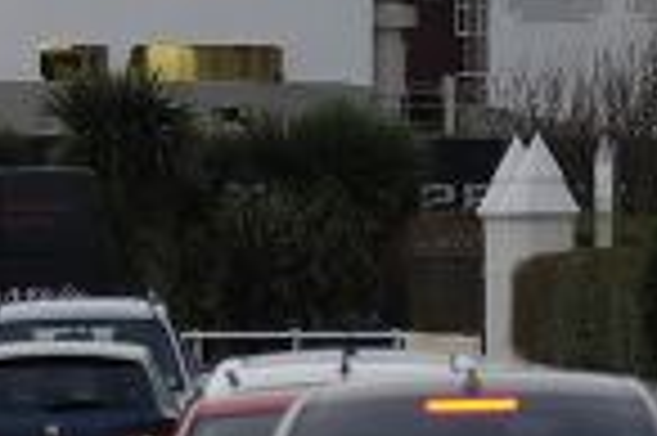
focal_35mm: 1436
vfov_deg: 1.0
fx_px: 26177
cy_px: -88
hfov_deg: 1.4
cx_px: 900
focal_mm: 183.1
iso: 800
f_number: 5.6
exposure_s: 1/320
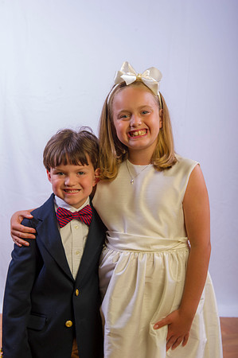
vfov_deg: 36.3
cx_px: 119
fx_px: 547
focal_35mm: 55
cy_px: 179
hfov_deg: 24.6
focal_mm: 55
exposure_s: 1/200
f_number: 8
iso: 100
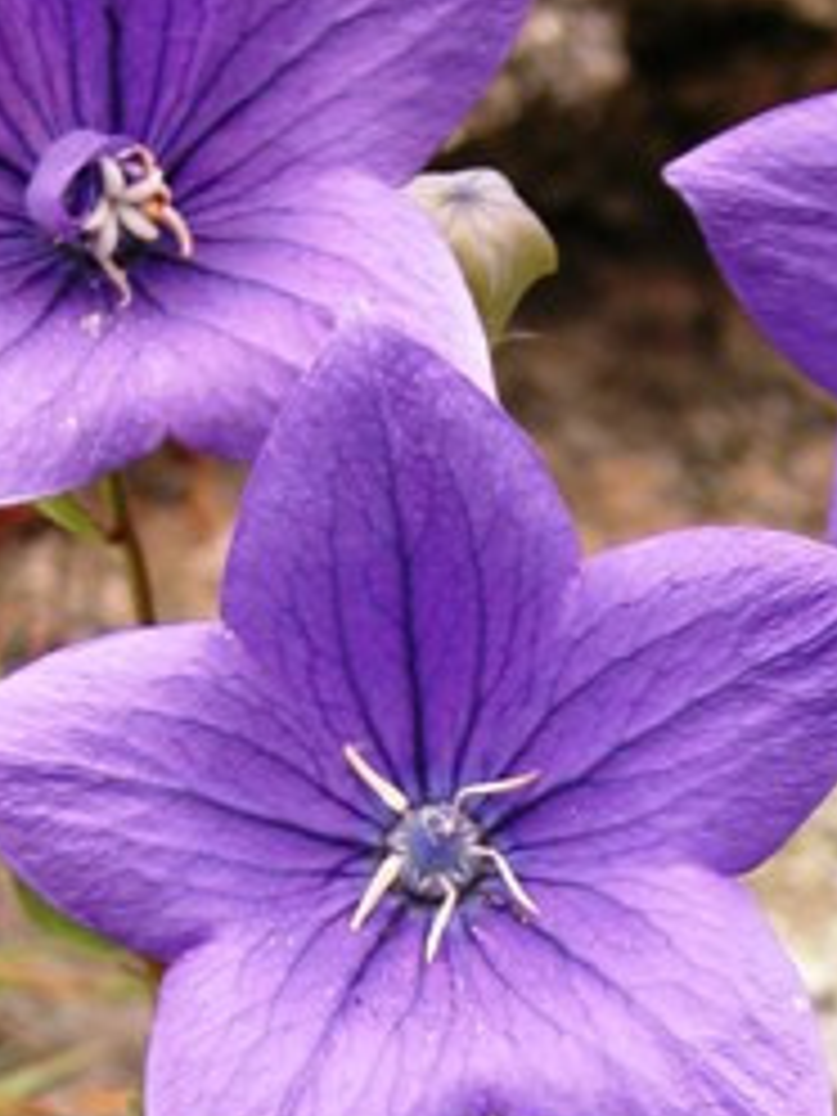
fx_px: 8801
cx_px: 702
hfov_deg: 5.4
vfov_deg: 7.2
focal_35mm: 273
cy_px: 1251
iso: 100
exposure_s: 1/132
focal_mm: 22.3
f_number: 3.5
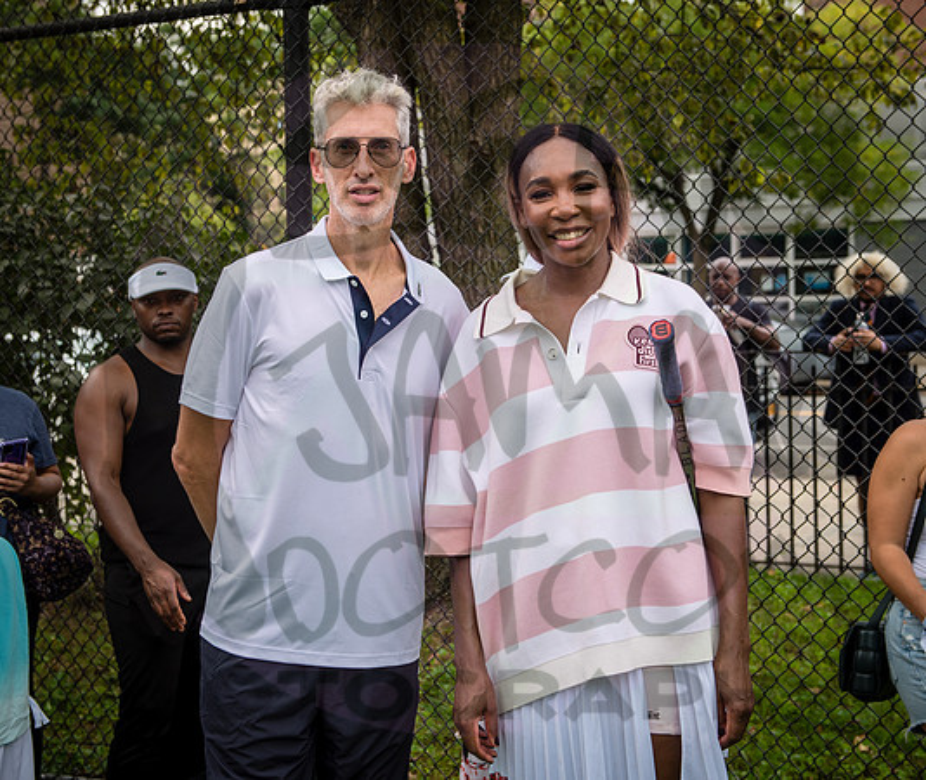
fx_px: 1541
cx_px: 469
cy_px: 375
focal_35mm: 55
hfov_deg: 33.4
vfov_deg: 28.4
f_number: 3.5
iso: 100
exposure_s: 1/500
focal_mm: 45
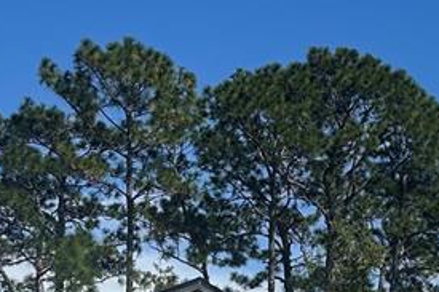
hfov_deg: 18.5
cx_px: 718
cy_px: 399
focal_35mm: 93
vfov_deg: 14.0
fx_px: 1133
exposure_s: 1/7042
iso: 80
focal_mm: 6.86
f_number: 1.78
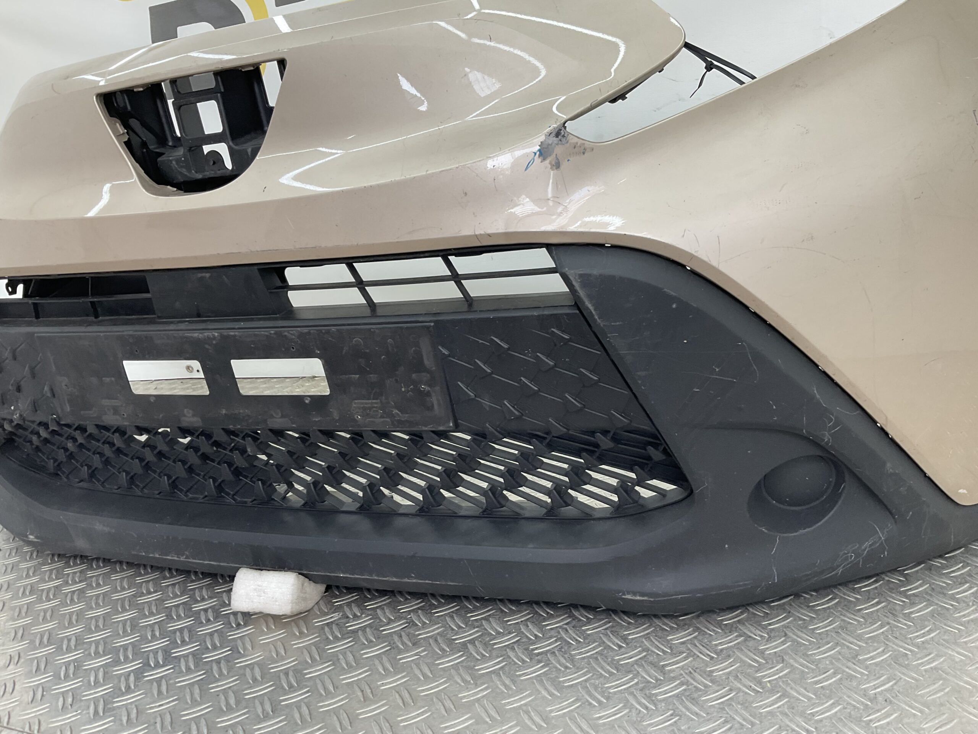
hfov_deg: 61.7
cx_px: 489
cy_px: 367
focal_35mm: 29
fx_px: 819
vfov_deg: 48.2
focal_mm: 3
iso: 32
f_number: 1.8
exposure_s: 1/120
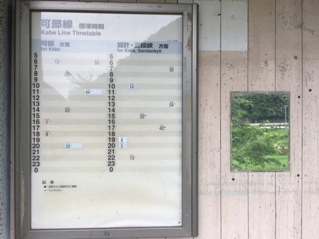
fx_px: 267
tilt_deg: -0.2
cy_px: 120
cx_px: 160
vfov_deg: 48.2
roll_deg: -0.8
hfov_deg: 61.7
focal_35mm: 29
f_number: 2.2
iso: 25
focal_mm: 4.15
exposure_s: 1/301
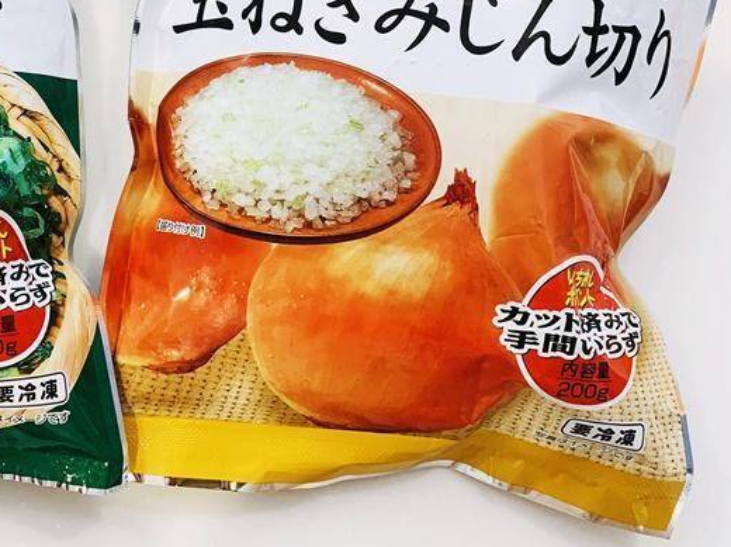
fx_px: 1055
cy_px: 86
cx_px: 79
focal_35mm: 50
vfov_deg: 28.3
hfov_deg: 36.0
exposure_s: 1/63
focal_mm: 4.2
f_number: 1.8
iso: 100
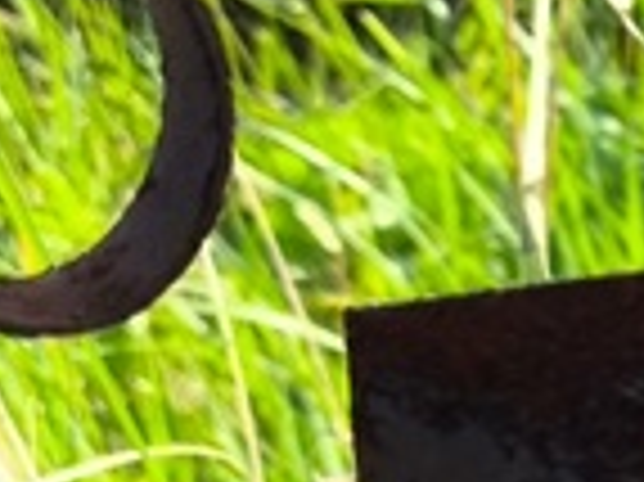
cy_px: 640
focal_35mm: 280
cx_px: 1412
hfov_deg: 6.8
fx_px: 5205
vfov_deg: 5.3
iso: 50
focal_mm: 4.71
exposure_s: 1/309
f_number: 1.7
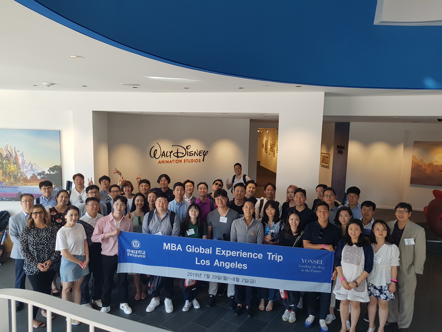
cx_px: 221
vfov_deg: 53.1
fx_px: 332
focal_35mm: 26
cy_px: 166
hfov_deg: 67.3
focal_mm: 4.2
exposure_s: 1/120
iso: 50
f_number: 1.7
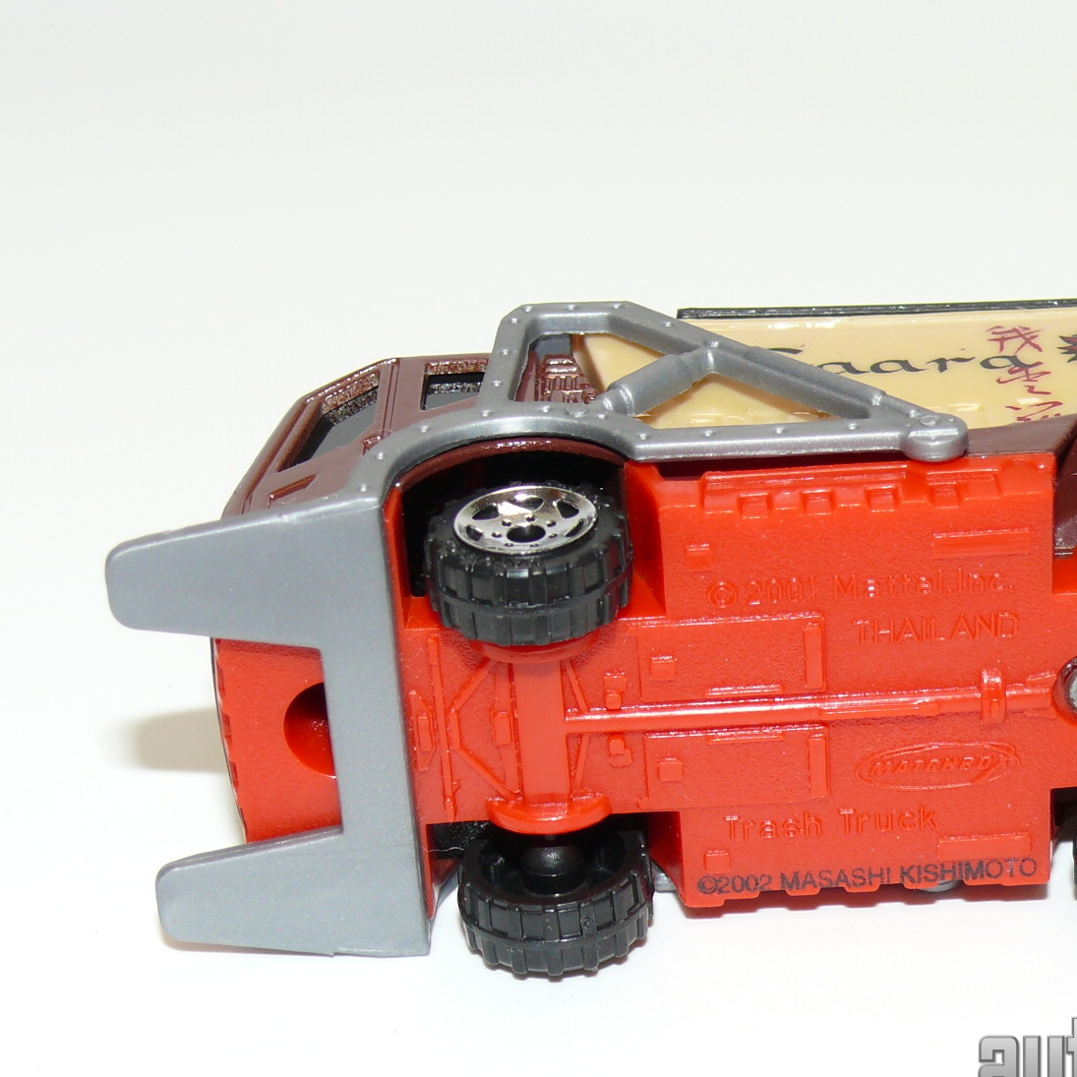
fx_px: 3274
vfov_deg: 18.7
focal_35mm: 93
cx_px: 751
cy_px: 558
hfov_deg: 18.6
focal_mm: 11.1
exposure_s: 1/30
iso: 100
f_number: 4
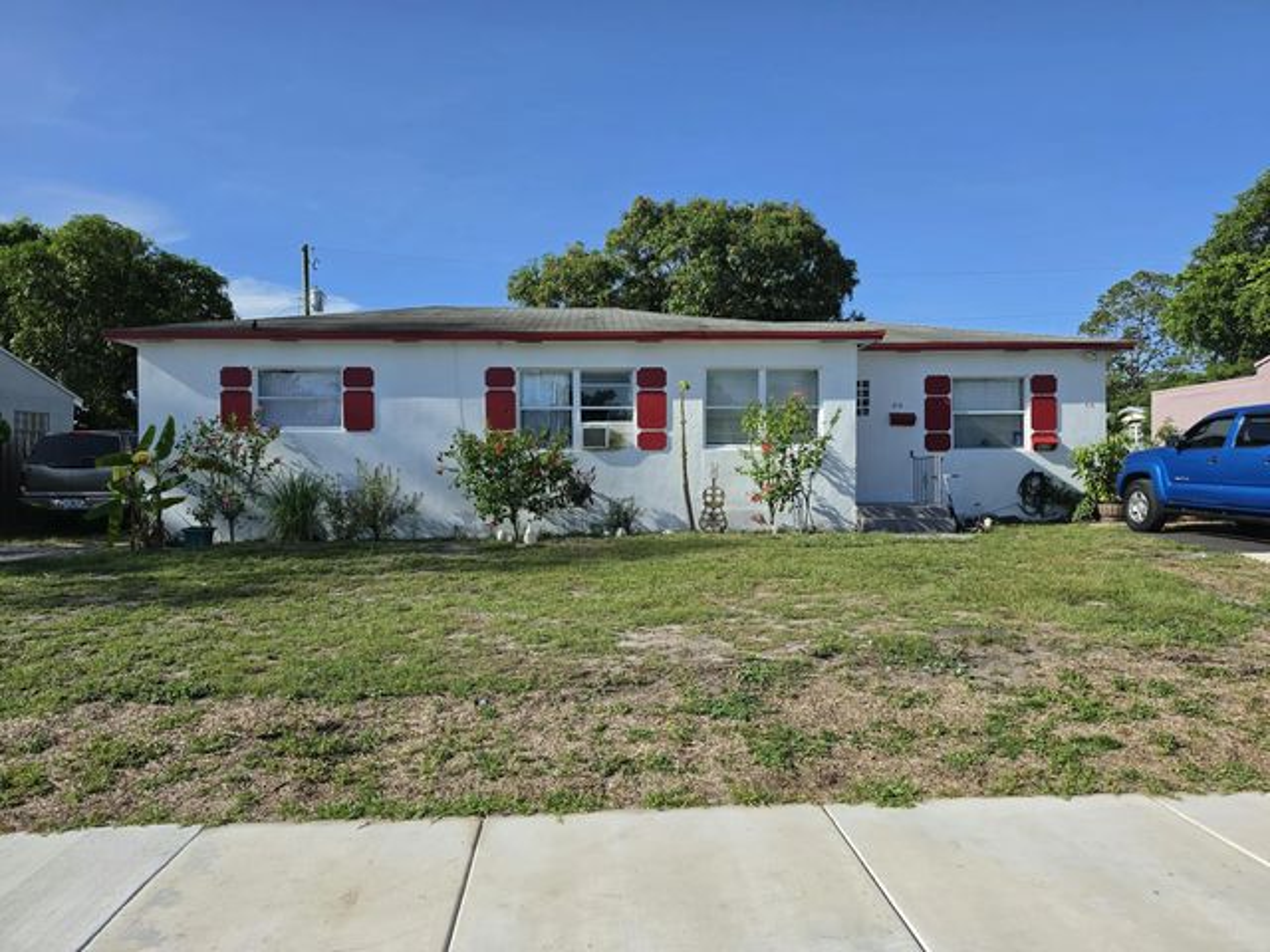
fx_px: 844
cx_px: 635
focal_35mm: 23
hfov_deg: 73.9
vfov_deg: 58.9
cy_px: 476
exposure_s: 1/6806
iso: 64
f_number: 1.4
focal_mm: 6.5
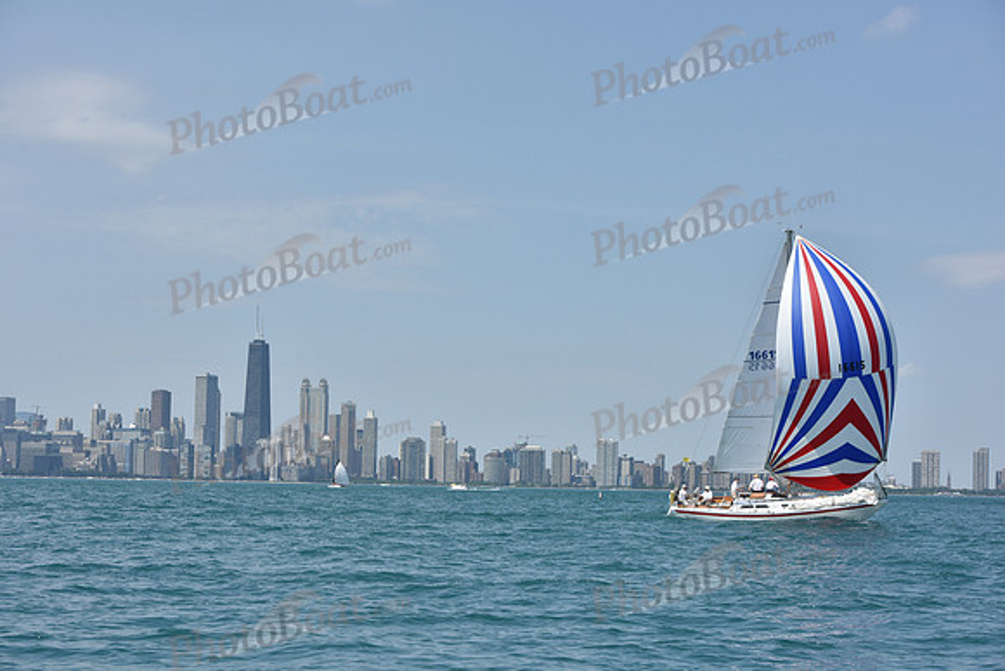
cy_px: 336
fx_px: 1955
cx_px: 502
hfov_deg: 28.8
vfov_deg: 19.5
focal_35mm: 70
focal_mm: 70
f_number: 9
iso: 250
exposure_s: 1/1250
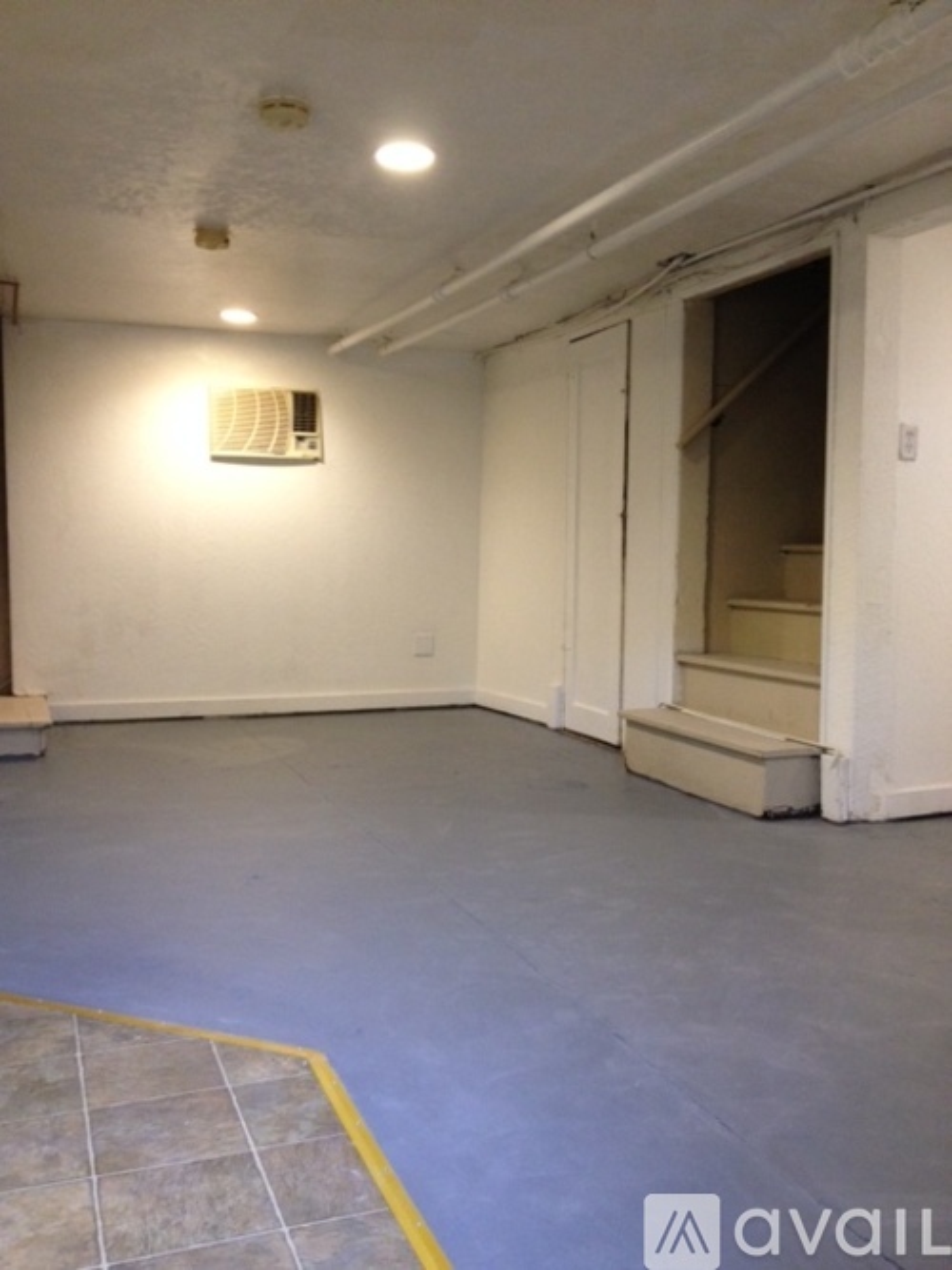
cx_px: 476
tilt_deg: -6.8
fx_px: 1284
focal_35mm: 35
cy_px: 635
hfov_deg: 40.7
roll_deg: +1.5
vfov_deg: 52.6
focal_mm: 4.28
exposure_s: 1/20
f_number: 2.4
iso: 200
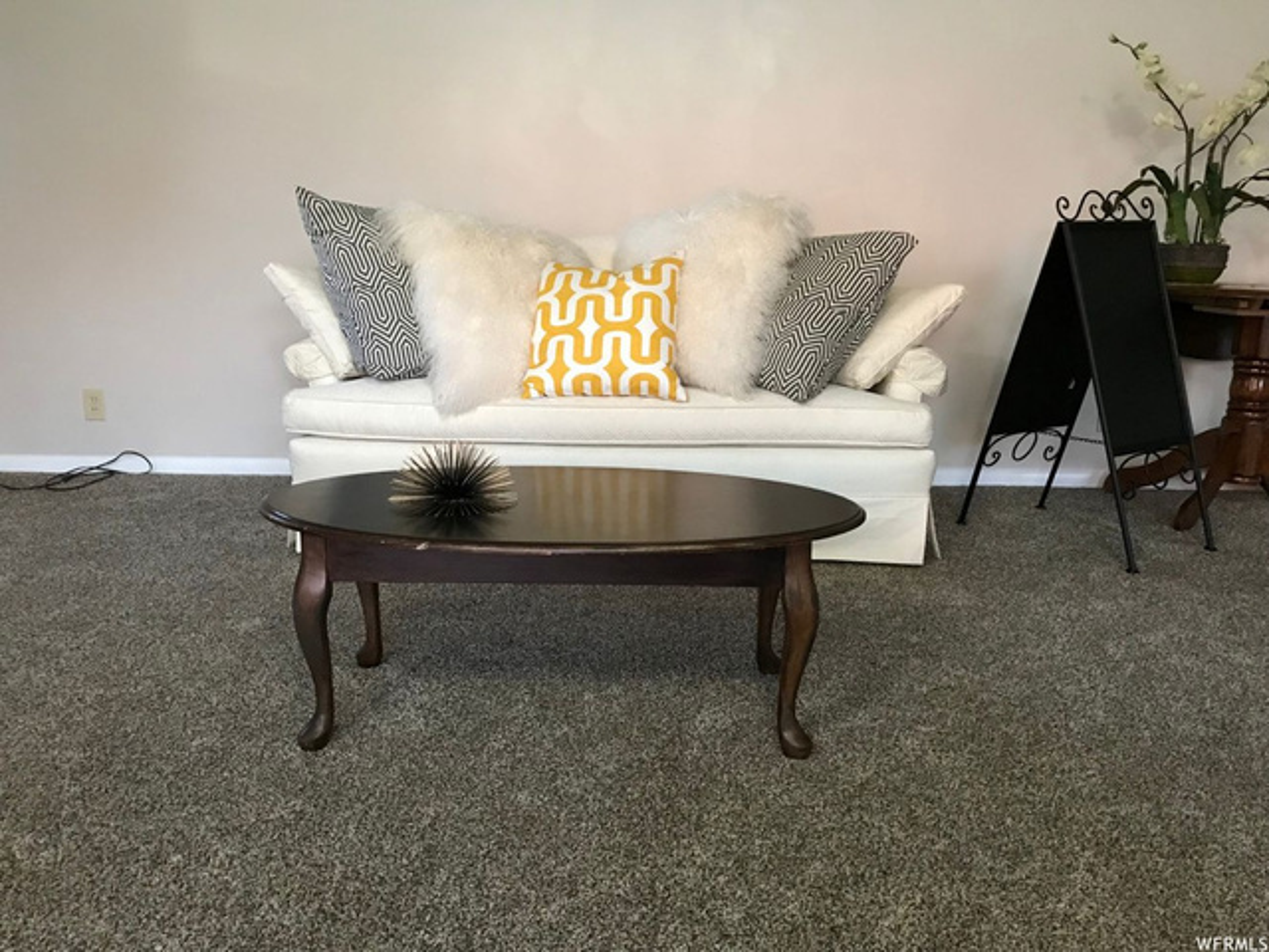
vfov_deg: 49.7
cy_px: 476
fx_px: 1026
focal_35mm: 28
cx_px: 634
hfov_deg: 63.4
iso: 100
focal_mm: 3.99
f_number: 1.8
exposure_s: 1/13
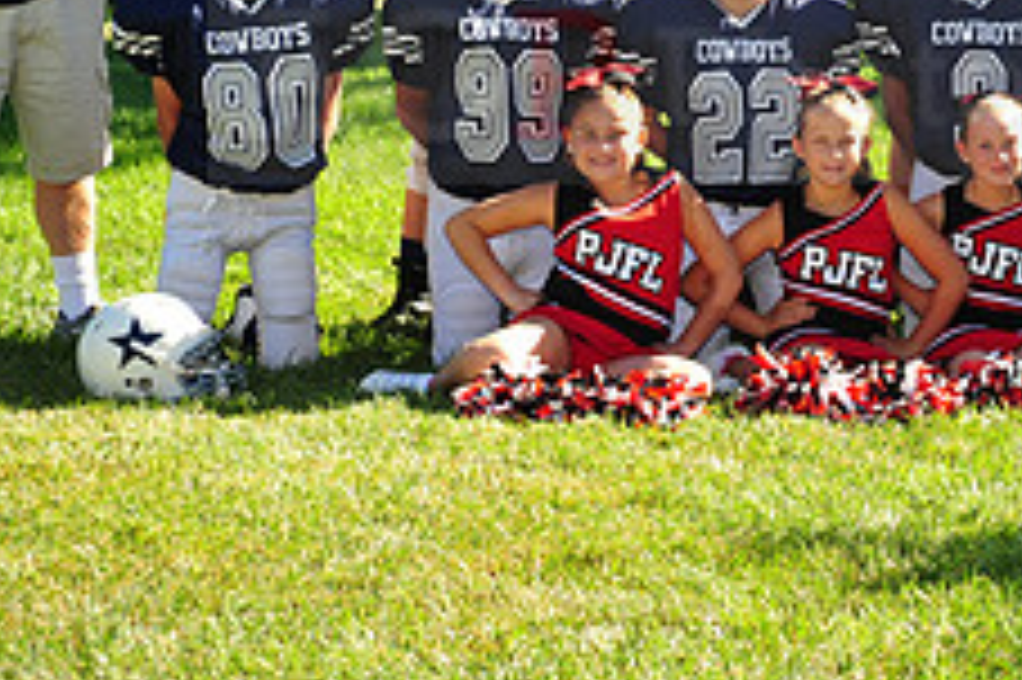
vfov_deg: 10.2
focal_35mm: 133
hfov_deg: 15.2
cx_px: 963
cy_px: 50
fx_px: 3773
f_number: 4.5
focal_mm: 52
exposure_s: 1/400
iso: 200
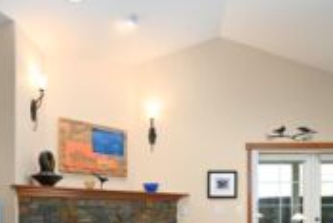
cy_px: 217
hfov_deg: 58.5
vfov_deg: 37.3
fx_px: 296
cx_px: 185
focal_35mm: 32
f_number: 7.1
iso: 125
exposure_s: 1/20
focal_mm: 14
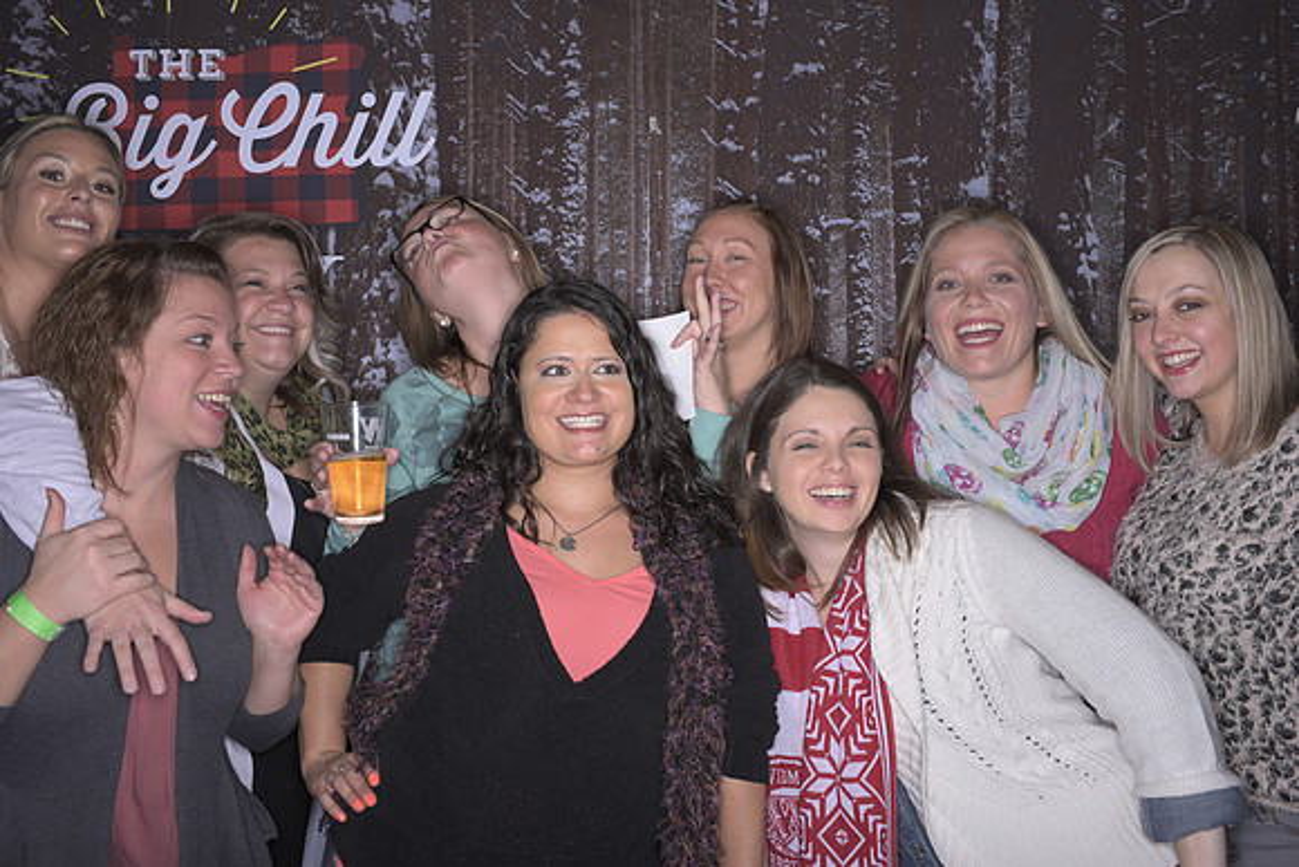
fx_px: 1263
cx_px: 650
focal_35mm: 35
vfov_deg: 37.9
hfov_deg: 54.4
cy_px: 434
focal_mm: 35
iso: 64
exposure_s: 1/250
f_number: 11
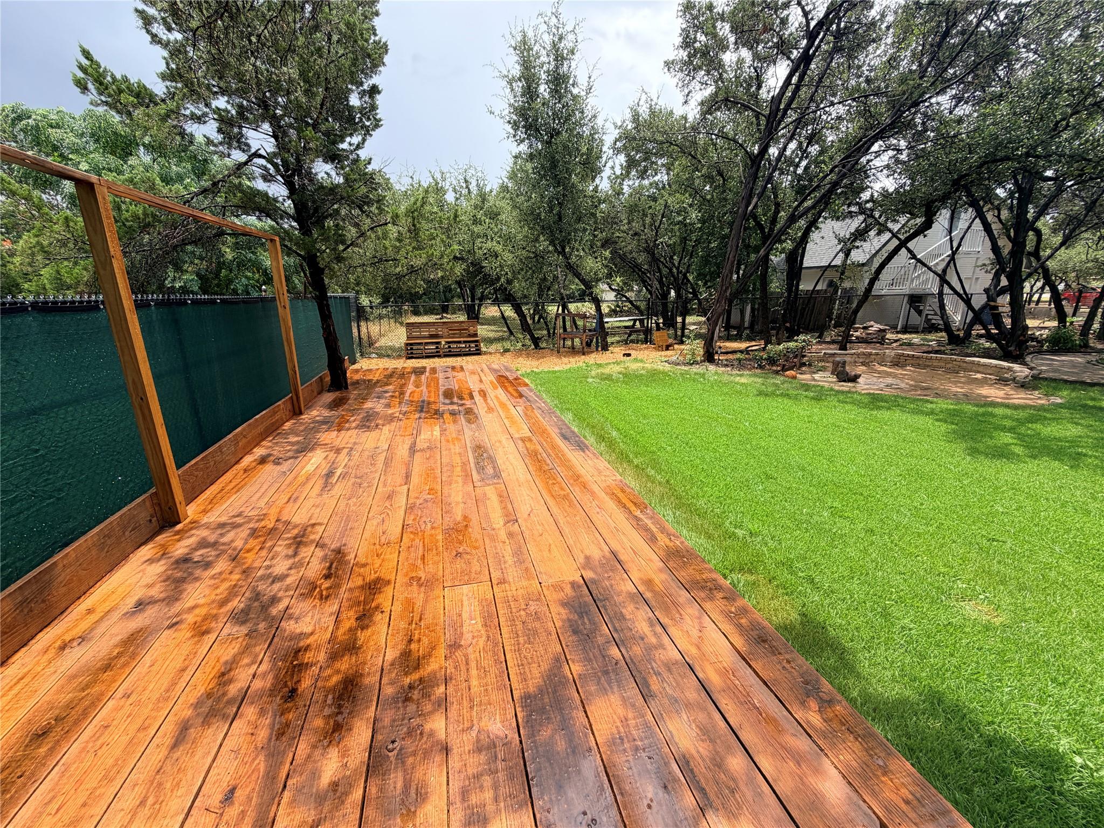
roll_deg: +1.4
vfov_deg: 85.7
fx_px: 446
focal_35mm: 14
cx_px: 552
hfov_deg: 102.1
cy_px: 414
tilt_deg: -15.0
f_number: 2.2
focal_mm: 2.22
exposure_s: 1/590
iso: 40
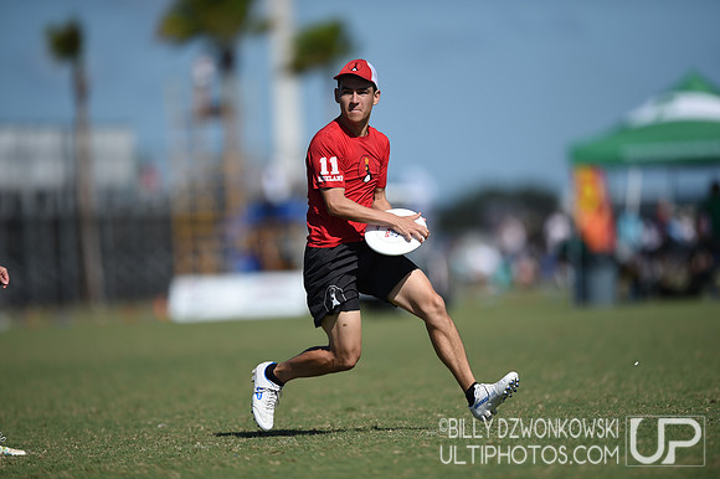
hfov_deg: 5.2
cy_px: 240
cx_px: 360
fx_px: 7995
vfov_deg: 3.4
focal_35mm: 400
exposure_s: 1/8000
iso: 200
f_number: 2.8
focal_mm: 400
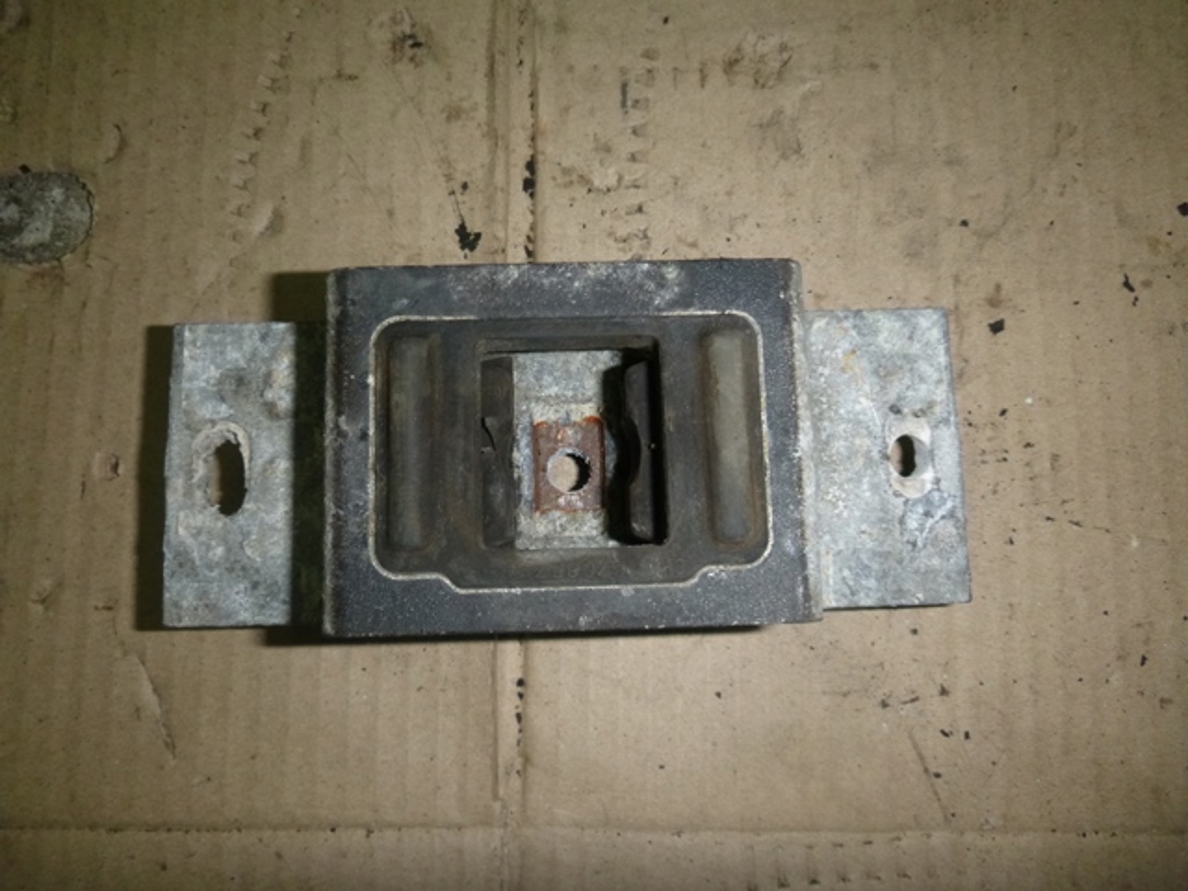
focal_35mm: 25
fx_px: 858
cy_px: 446
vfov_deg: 54.9
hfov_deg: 69.4
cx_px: 594
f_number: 3.9
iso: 200
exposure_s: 1/60
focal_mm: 4.5
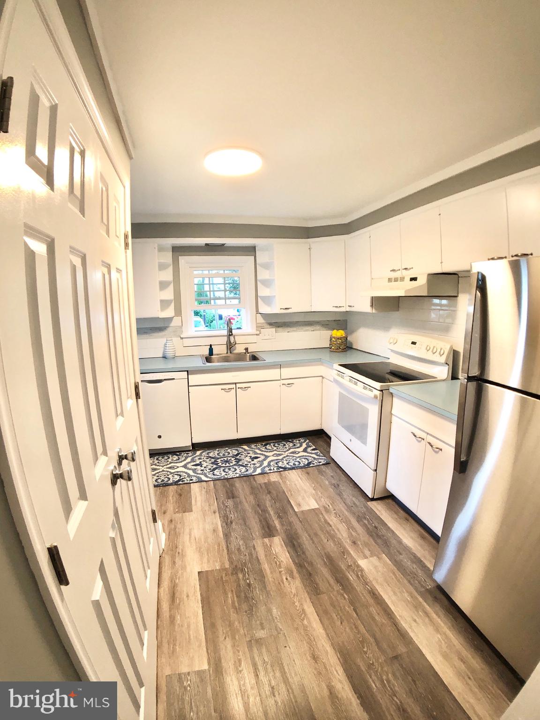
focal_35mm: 28
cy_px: 360
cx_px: 270
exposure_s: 1/30
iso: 80
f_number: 1.8
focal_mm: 4
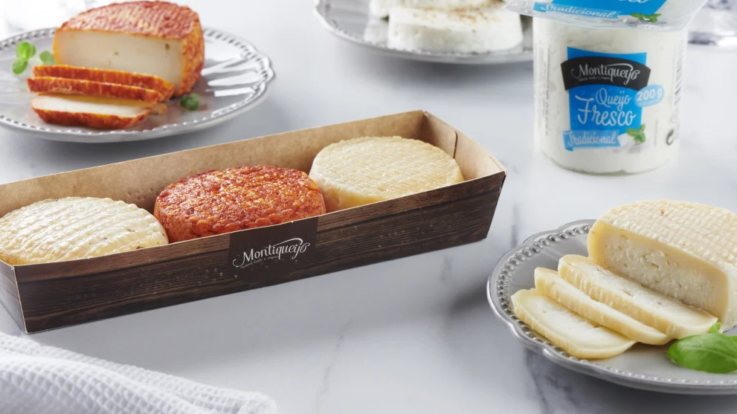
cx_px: 370
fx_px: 2169
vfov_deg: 10.9
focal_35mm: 111
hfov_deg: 19.3
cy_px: 186
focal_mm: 105
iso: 160
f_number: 20
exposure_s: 1/125
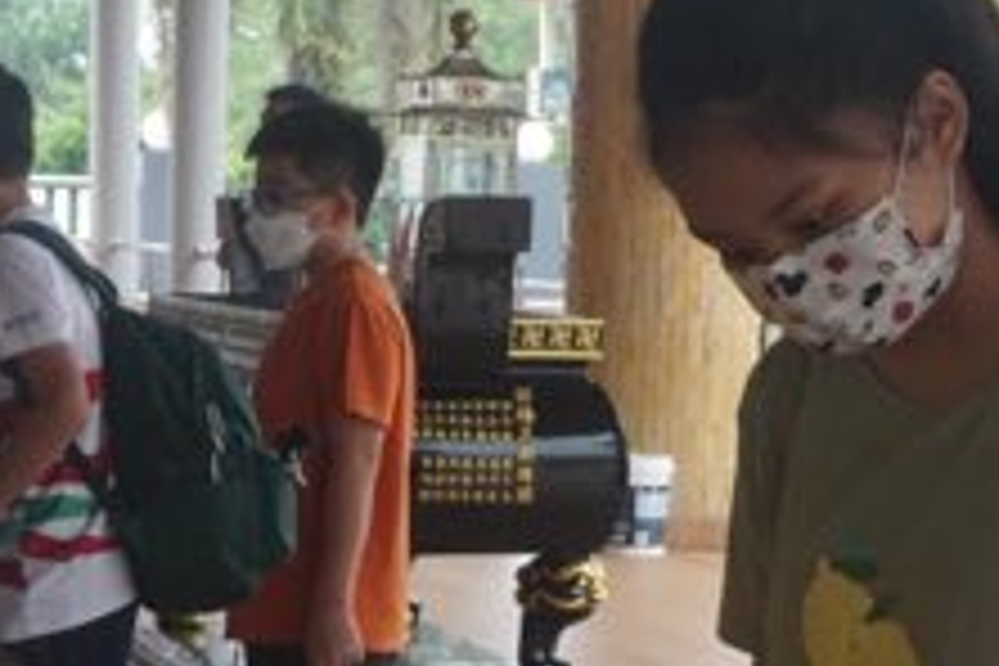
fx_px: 3413
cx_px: 662
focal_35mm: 123
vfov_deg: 11.1
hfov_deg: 16.6
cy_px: 526
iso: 2500
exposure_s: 1/125
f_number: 14
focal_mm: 38
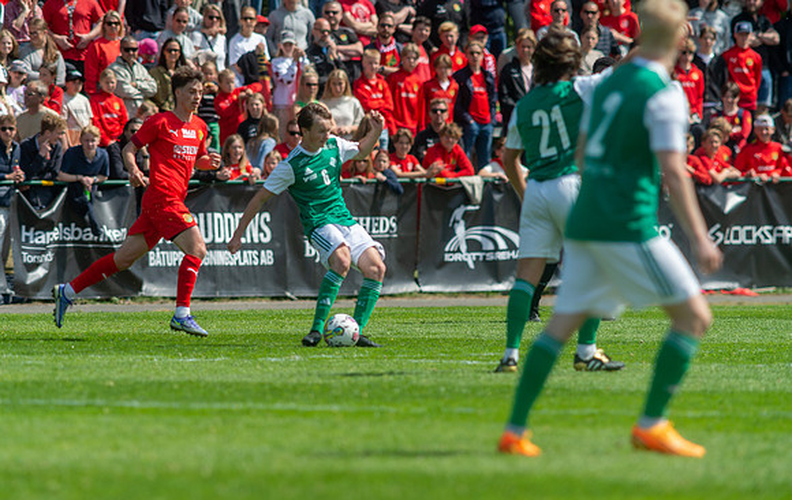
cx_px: 330
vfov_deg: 2.6
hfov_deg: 4.2
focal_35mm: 503
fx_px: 10885
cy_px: 193
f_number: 4
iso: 180
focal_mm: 420
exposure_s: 1/1250
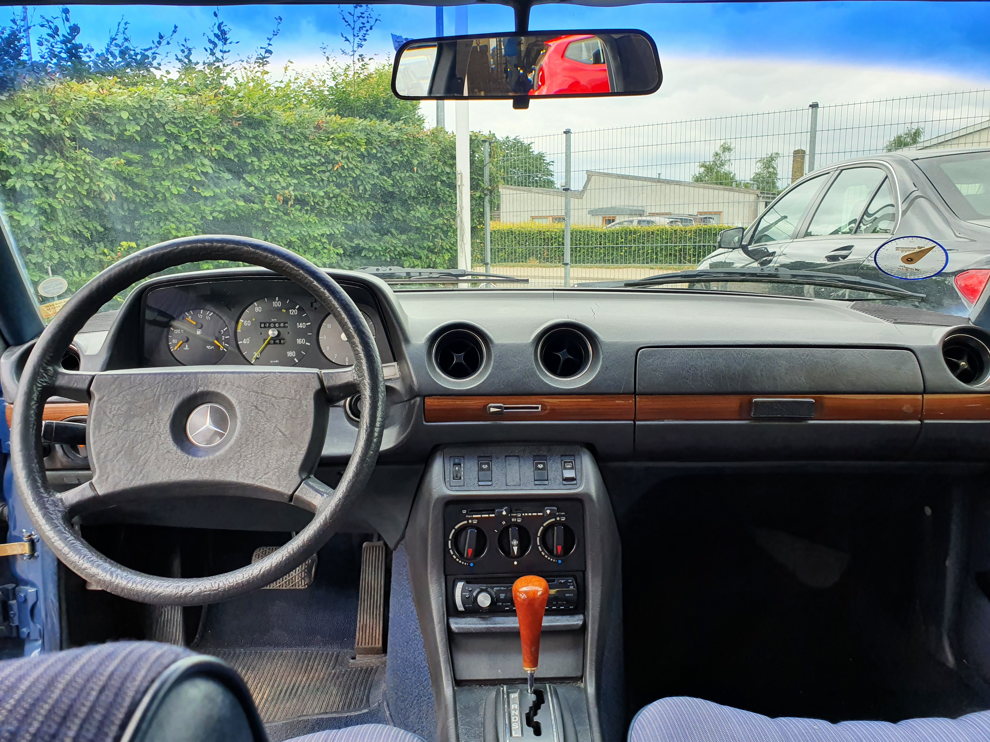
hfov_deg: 67.3
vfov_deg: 53.1
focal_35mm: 26
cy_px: 371
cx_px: 495
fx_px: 744
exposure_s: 1/198
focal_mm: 4.32
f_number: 2.4
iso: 50
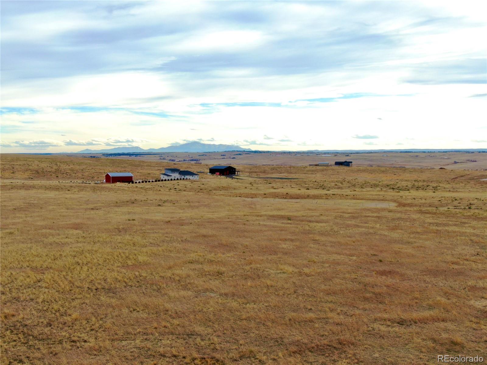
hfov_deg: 39.7
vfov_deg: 30.3
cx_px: 244
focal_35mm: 48
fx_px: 675
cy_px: 182
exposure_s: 1/320
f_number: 3.8
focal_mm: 8.6
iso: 100
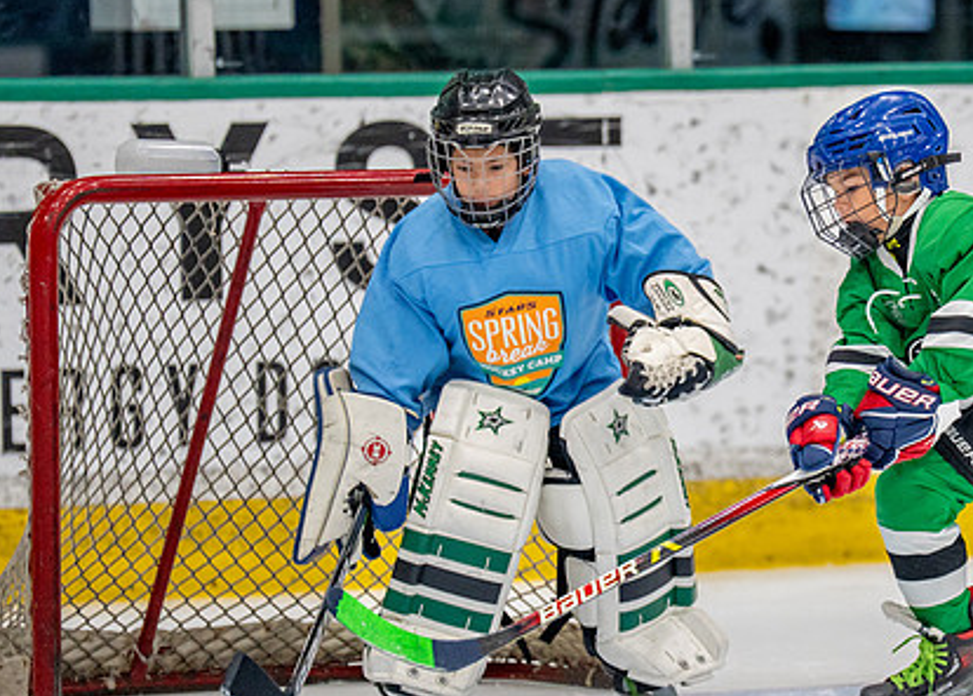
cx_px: 869
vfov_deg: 3.0
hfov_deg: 4.3
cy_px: 472
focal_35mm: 473
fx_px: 13075
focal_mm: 200
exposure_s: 1/1600
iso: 1000
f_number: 2.8
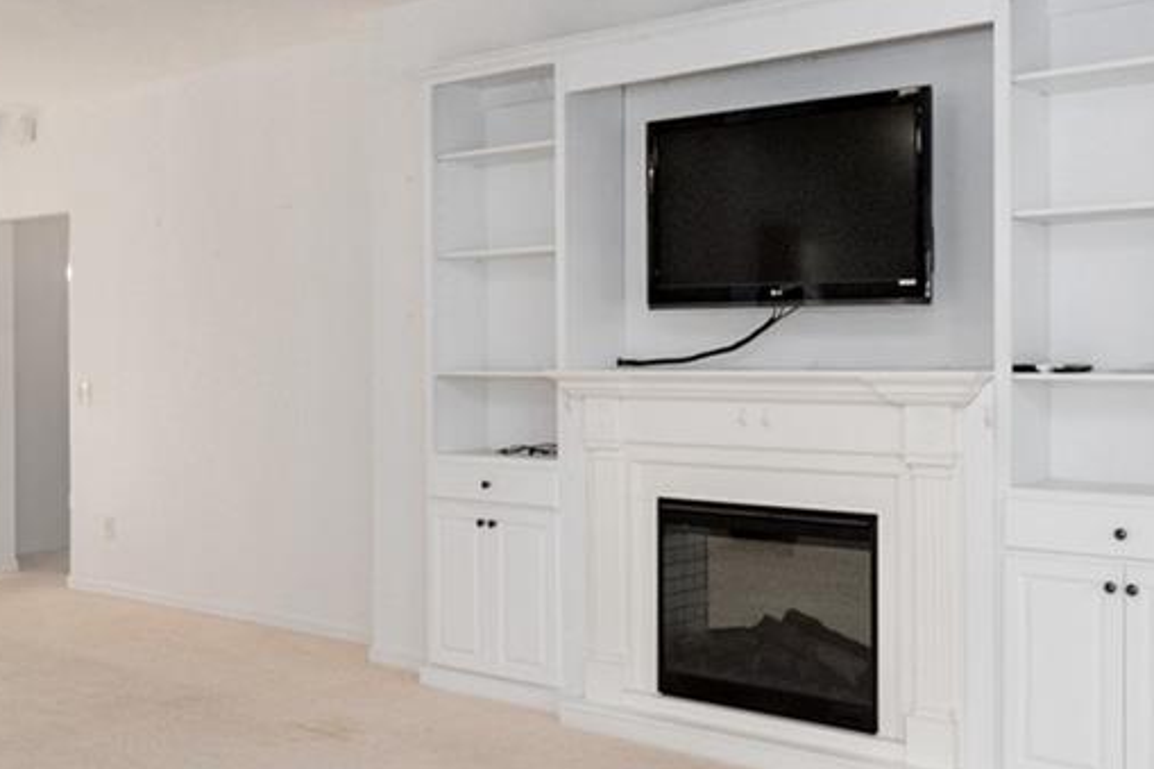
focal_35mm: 44
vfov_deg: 30.5
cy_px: 383
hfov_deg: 44.2
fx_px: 1410
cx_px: 438
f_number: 8
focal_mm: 14
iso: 400
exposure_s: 1/60
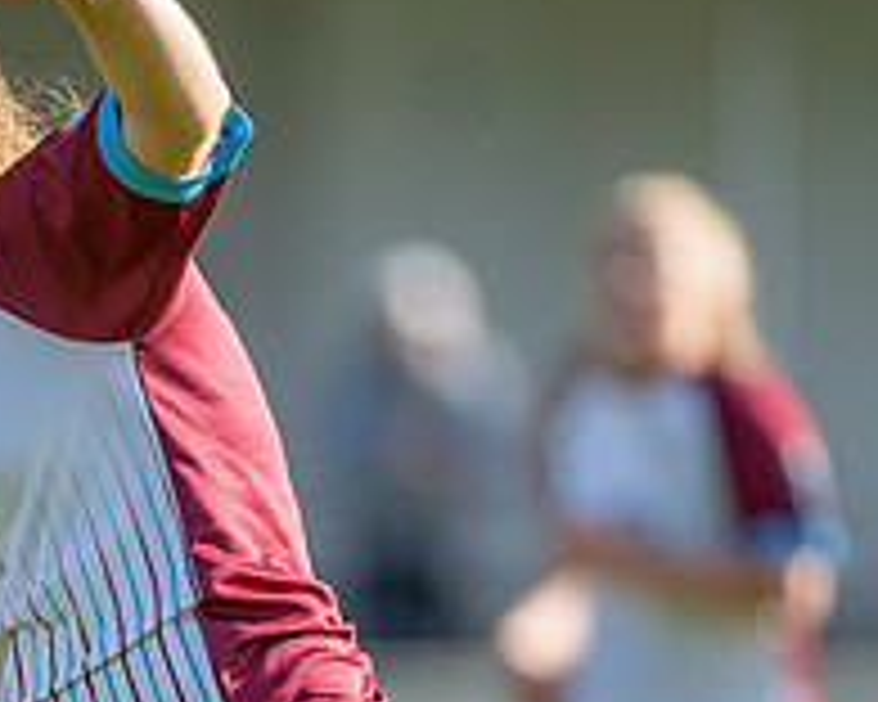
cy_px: 980
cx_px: -46
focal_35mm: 978
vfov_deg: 1.6
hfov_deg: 2.0
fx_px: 25414
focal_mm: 300
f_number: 2.8
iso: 200
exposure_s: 1/3200
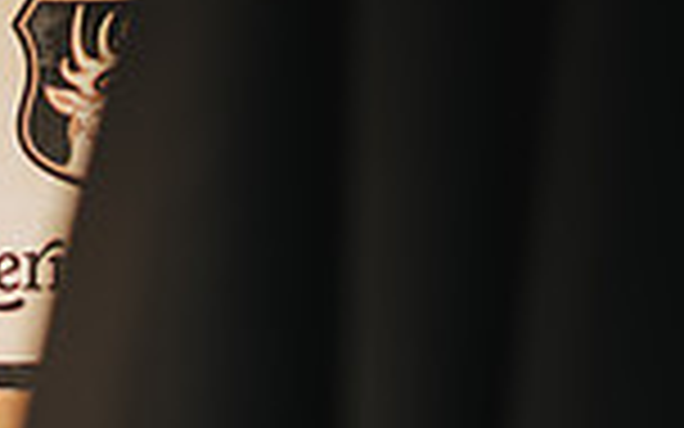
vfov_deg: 4.0
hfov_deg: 6.2
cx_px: -567
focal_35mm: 330
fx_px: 6152
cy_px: 588
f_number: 2
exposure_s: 1/320
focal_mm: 85
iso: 31
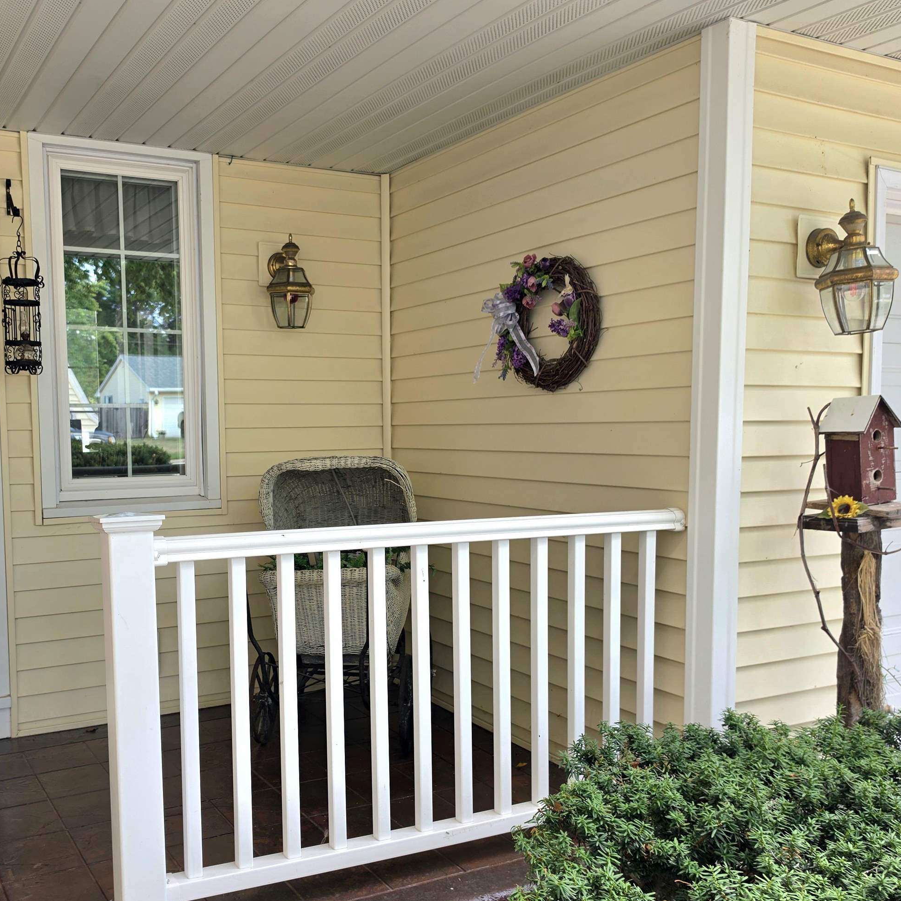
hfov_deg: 50.6
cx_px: 334
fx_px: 942
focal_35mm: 32
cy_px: 516
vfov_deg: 50.9
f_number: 1.4
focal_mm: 6.5
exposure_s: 1/182
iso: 25
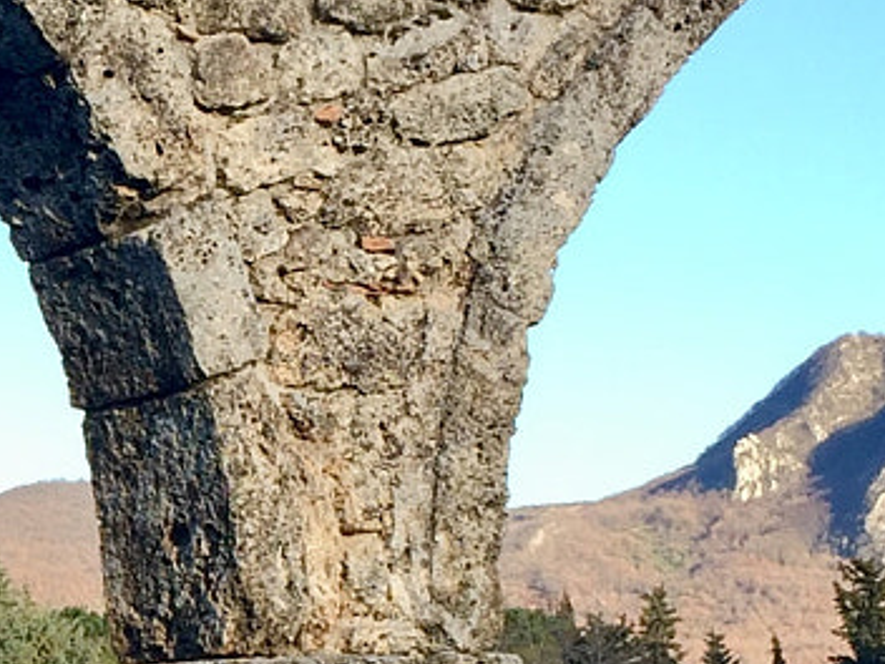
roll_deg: +2.4
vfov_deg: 11.1
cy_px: 699
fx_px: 3375
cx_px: -161
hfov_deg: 14.5
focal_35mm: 132
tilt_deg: +2.2
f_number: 2.2
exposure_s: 1/434
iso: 32
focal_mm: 4.15
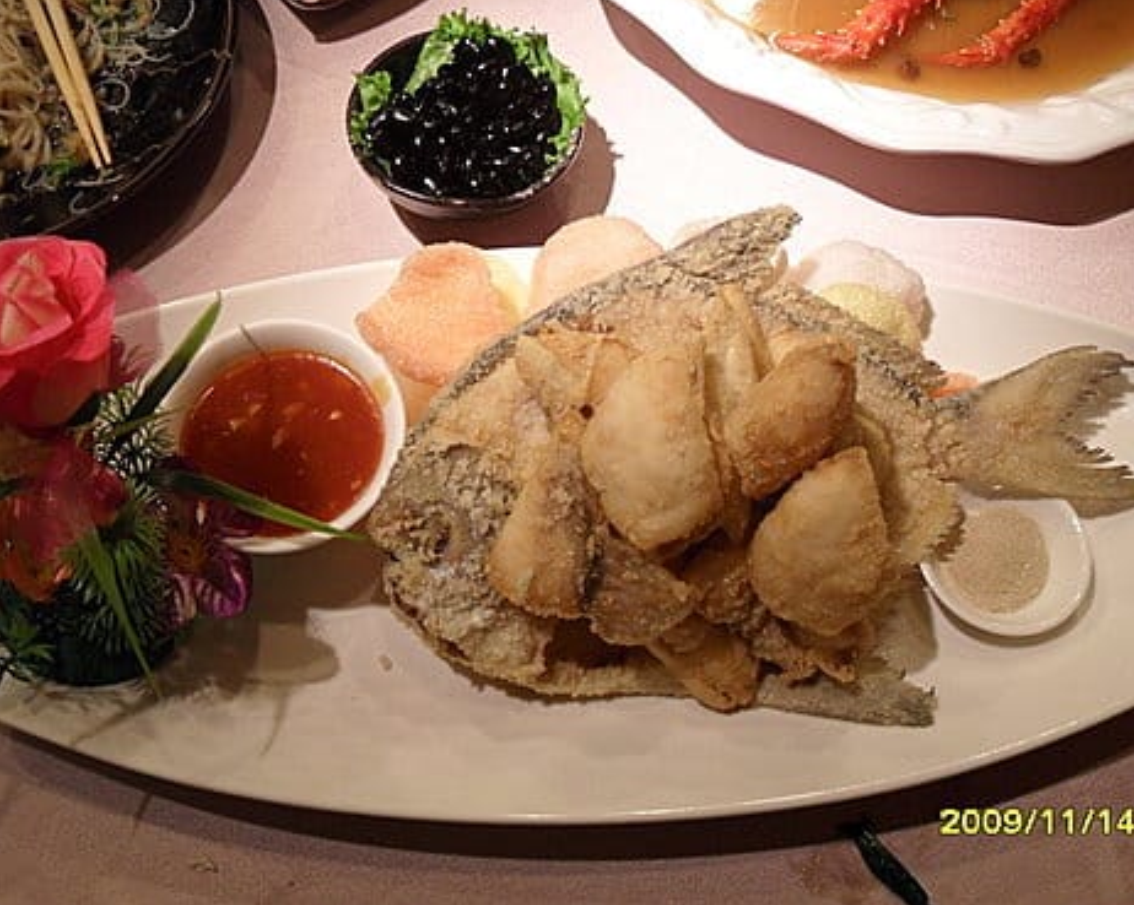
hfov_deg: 49.1
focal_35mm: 37
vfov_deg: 40.1
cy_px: 450
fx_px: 1241
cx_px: 572
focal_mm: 6.2
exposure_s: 1/30
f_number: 2.8
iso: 200
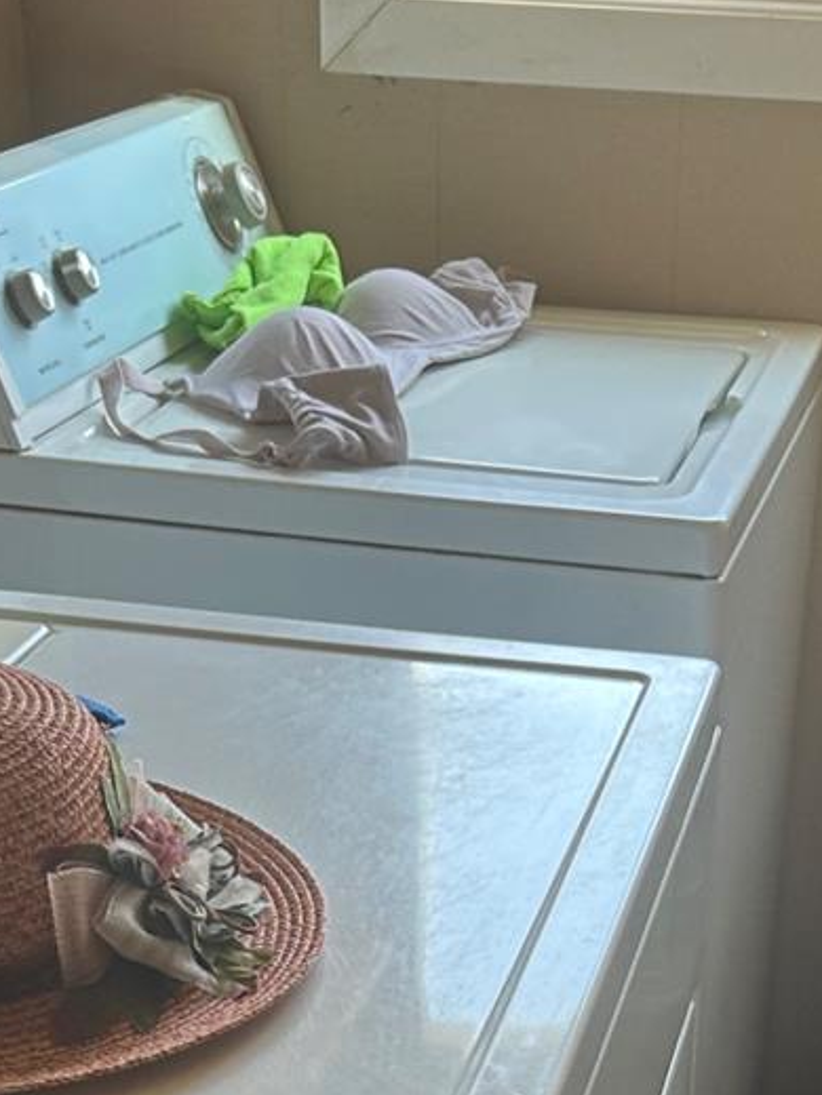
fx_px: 2375
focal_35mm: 75
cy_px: 1129
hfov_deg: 19.6
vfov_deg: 24.6
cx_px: 498
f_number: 1.5
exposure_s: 1/121
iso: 125
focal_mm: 5.7
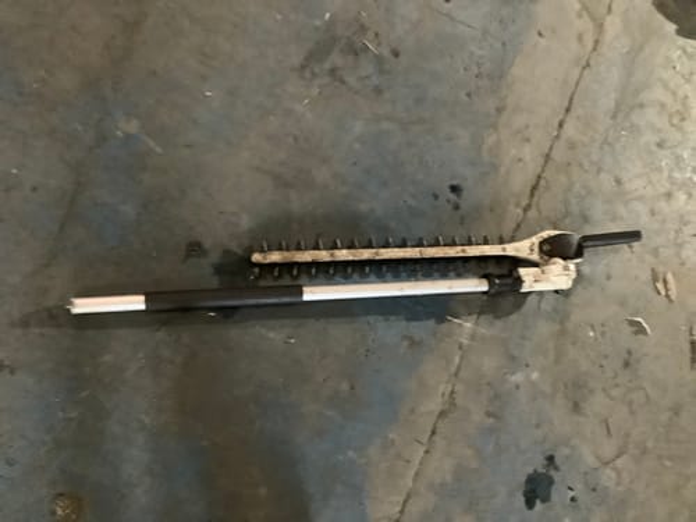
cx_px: 348
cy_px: 261
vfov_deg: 45.4
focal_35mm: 31
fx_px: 623
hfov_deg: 58.4
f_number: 2.4
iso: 640
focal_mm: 3.3
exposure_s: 1/17
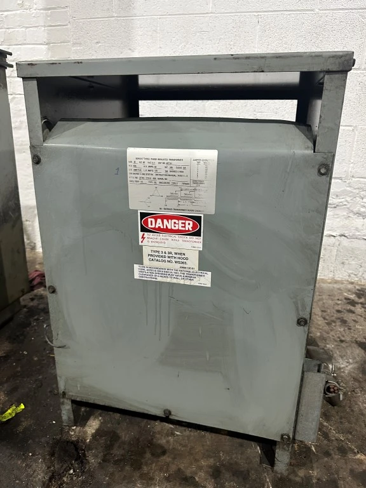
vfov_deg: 71.6
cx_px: 183
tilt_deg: -15.9
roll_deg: -1.9
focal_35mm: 24
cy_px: 244
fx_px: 338
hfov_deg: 56.8
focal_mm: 6.86
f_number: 1.78
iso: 400
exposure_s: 1/60
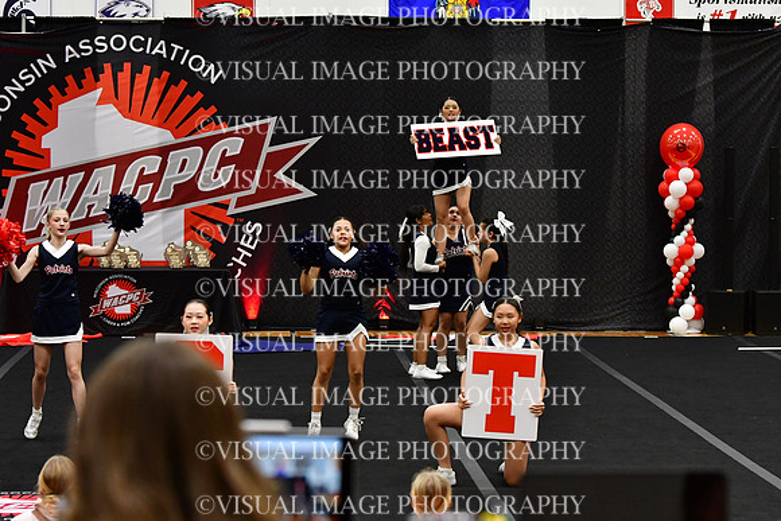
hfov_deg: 19.5
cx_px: 390
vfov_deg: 13.0
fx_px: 2278
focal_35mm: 105
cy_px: 260
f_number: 4
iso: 4000
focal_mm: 70
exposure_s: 1/500
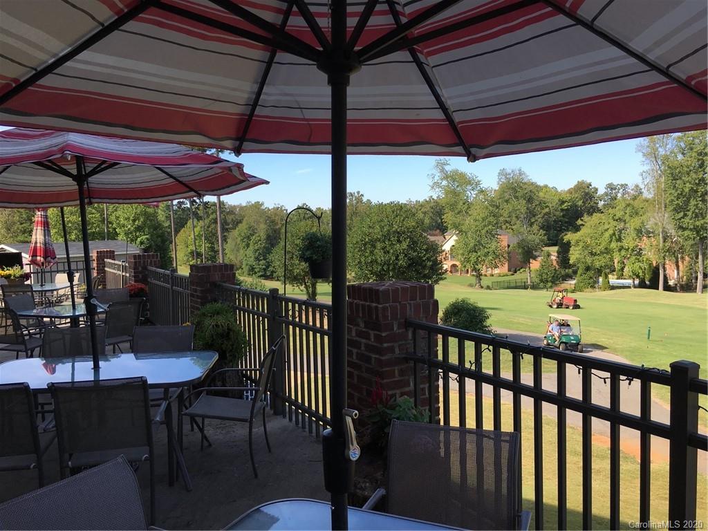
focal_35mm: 29
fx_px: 593
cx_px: 354
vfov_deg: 48.2
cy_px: 266
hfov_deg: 61.7
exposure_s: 1/557
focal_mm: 4.15
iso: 25
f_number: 2.2
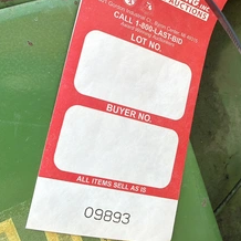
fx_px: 307
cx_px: 156
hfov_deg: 42.4
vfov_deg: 42.8
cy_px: 116
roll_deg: +18.9
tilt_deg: -9.7
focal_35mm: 39
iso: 50
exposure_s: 1/286
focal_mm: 2.22
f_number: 2.2
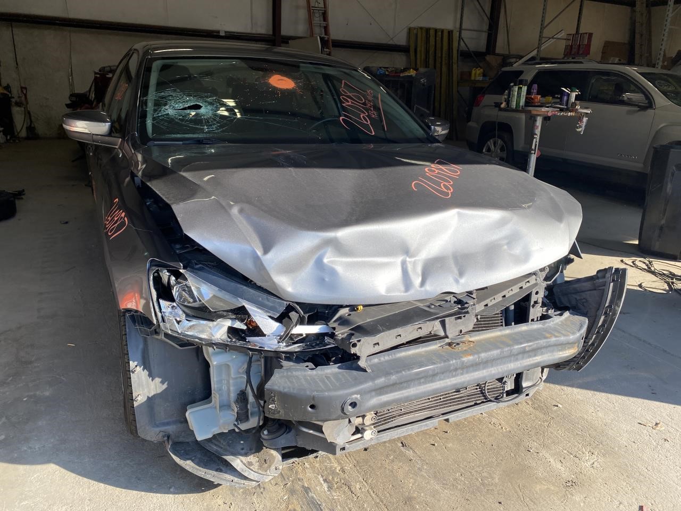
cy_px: 256
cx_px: 340
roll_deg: -2.1
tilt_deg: -15.9
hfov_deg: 67.3
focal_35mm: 26
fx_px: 511
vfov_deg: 53.1
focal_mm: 4.25
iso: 32
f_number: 1.8
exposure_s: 1/681
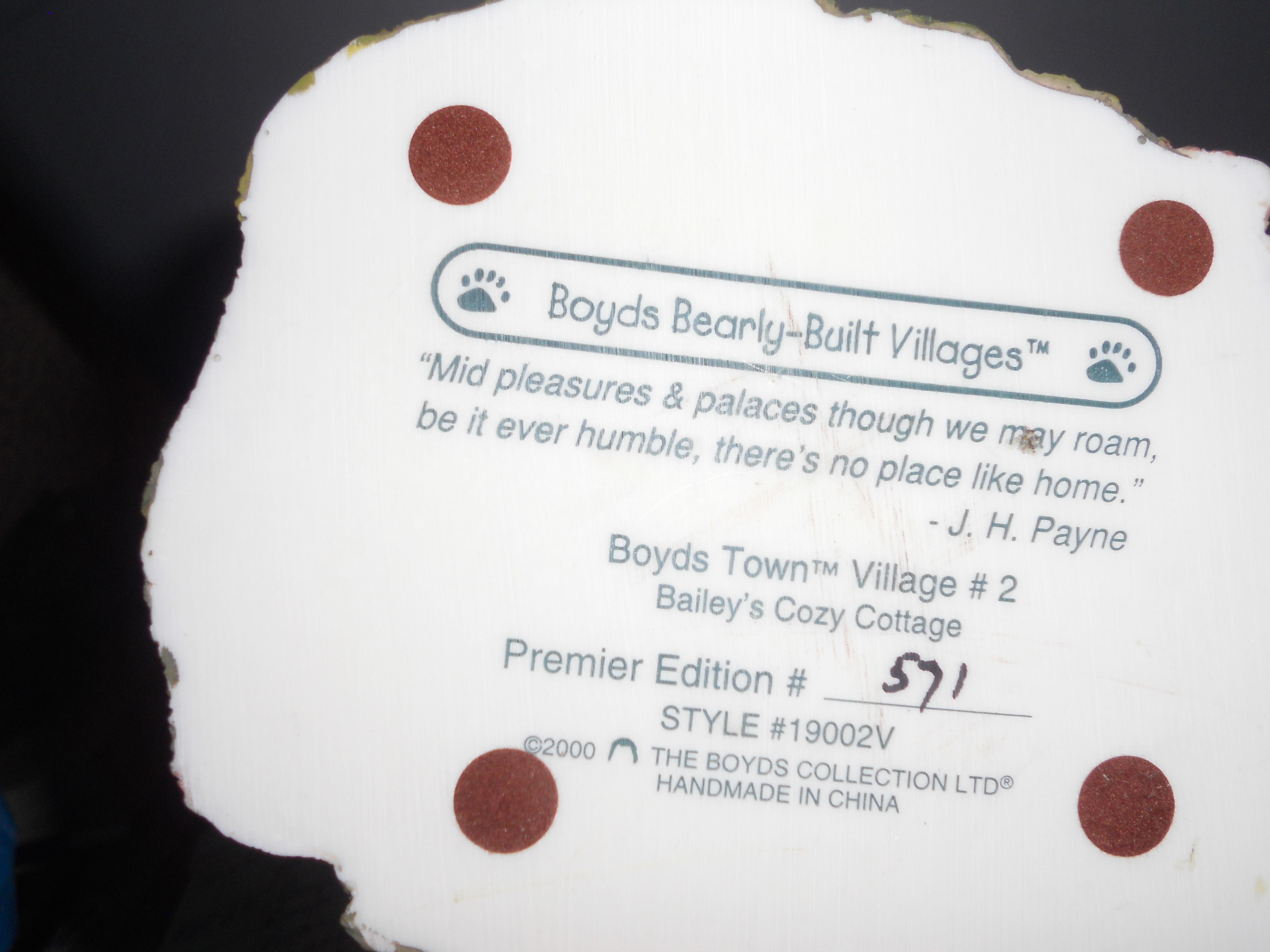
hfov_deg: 56.8
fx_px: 1174
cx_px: 635
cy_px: 476
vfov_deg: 44.2
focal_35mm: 32
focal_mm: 5.8
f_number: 8.8
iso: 80
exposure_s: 1/25
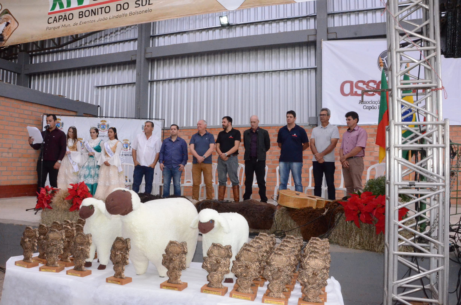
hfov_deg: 67.5
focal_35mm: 27
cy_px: 152
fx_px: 345
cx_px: 230
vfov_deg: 47.7
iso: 5000
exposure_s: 1/250
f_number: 20
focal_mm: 18
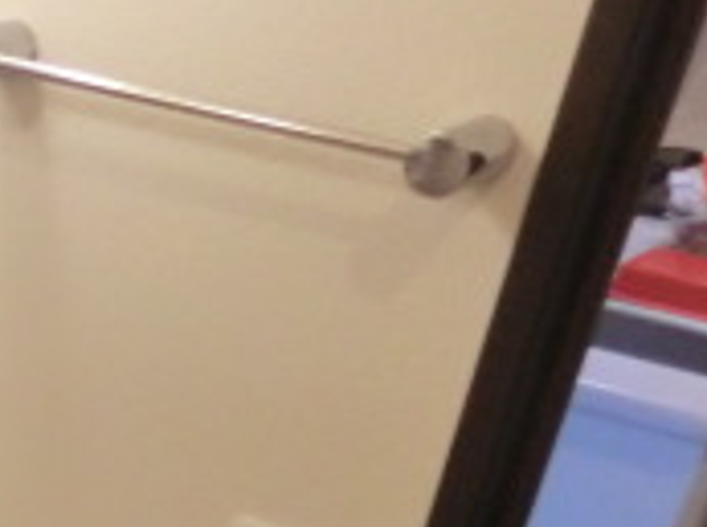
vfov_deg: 15.4
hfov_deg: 18.2
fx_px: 1814
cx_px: -507
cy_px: 768
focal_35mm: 89
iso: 400
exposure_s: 1/60
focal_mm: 4.3
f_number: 3.2
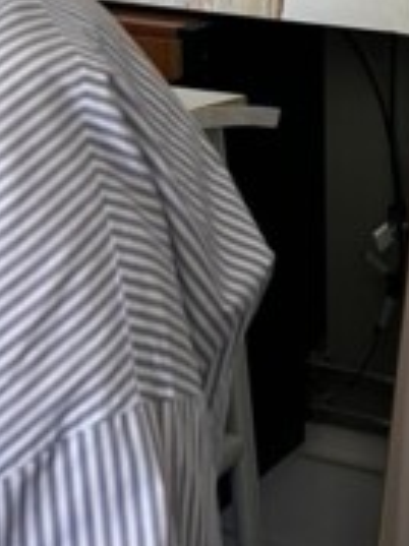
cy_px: -119
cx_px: 623
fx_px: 1467
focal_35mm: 93
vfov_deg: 19.8
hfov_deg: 14.7
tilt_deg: -7.6
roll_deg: -0.6
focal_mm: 5.7
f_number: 1.5
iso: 160
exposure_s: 1/60
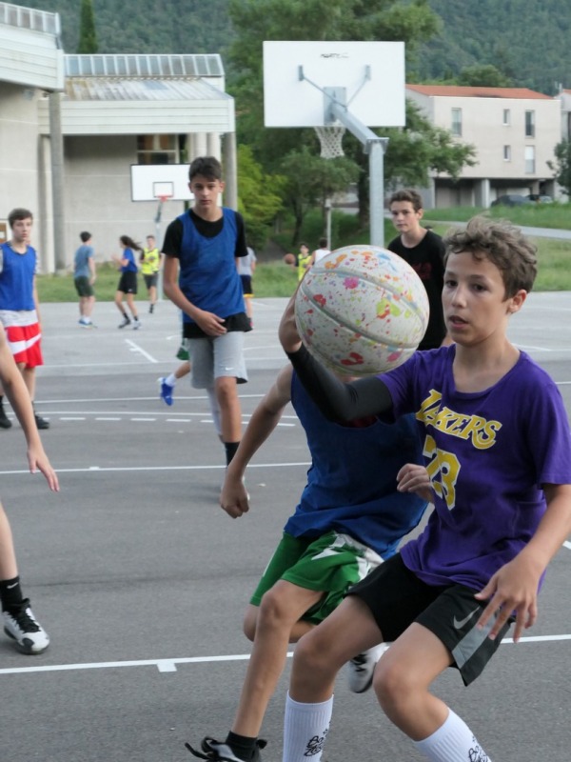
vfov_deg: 25.3
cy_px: 381
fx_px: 1694
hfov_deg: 19.1
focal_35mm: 77
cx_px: 286
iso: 2000
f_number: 2.8
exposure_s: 1/500
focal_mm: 26.1
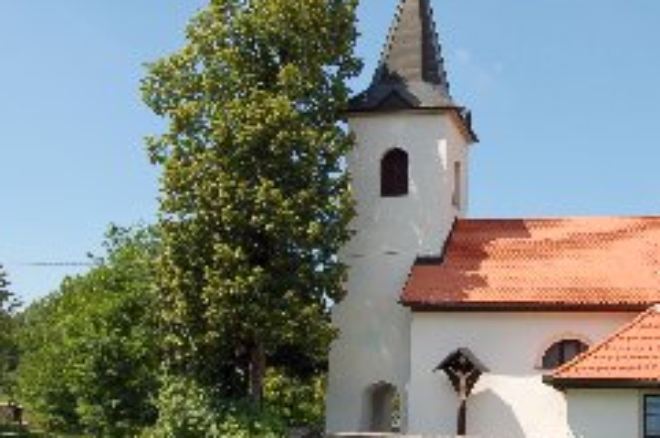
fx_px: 915
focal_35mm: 50
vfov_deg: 26.9
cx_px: 500
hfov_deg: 38.6
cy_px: 190
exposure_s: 1/250
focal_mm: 18
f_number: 9
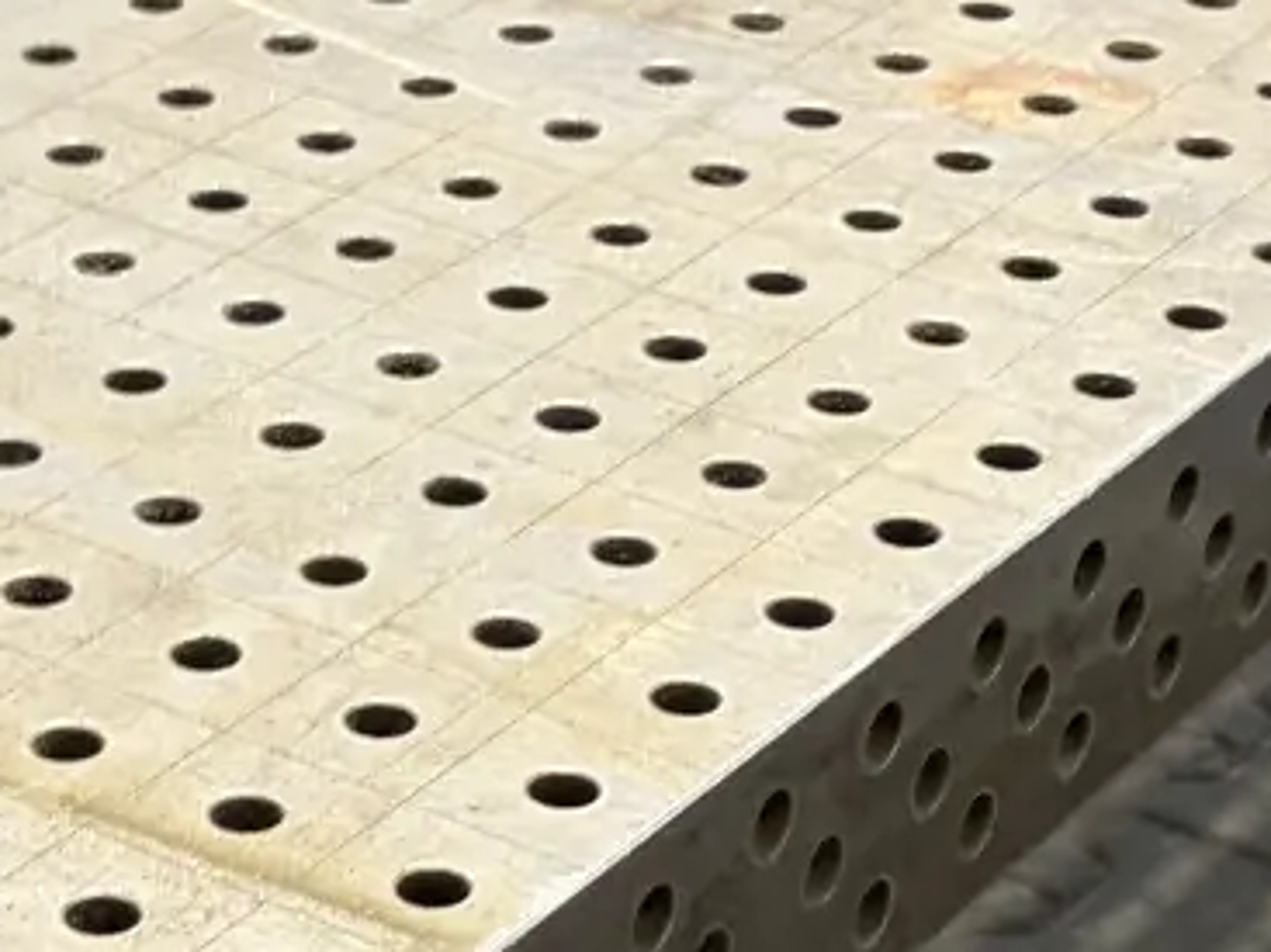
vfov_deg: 10.9
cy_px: 509
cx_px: 613
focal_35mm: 136
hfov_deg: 14.5
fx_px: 4992
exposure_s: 1/50
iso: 100
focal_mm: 5.96
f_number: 1.6
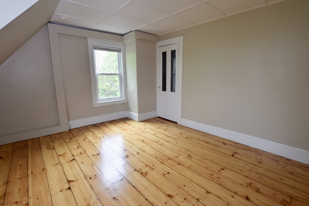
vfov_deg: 77.3
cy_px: 103
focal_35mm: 15
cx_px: 154
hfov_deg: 100.4
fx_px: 129
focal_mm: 10
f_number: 5
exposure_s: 1/100
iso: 400
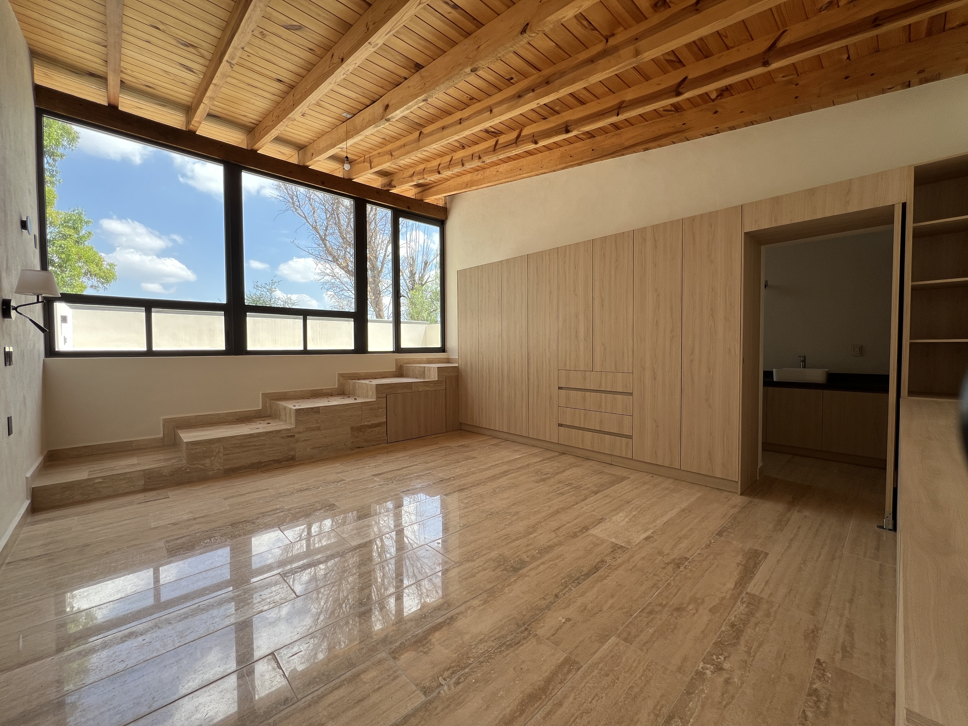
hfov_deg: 106.2
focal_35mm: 13
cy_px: 363
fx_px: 364
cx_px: 484
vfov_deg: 89.9
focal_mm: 1.57
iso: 32
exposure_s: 1/199
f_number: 1.8
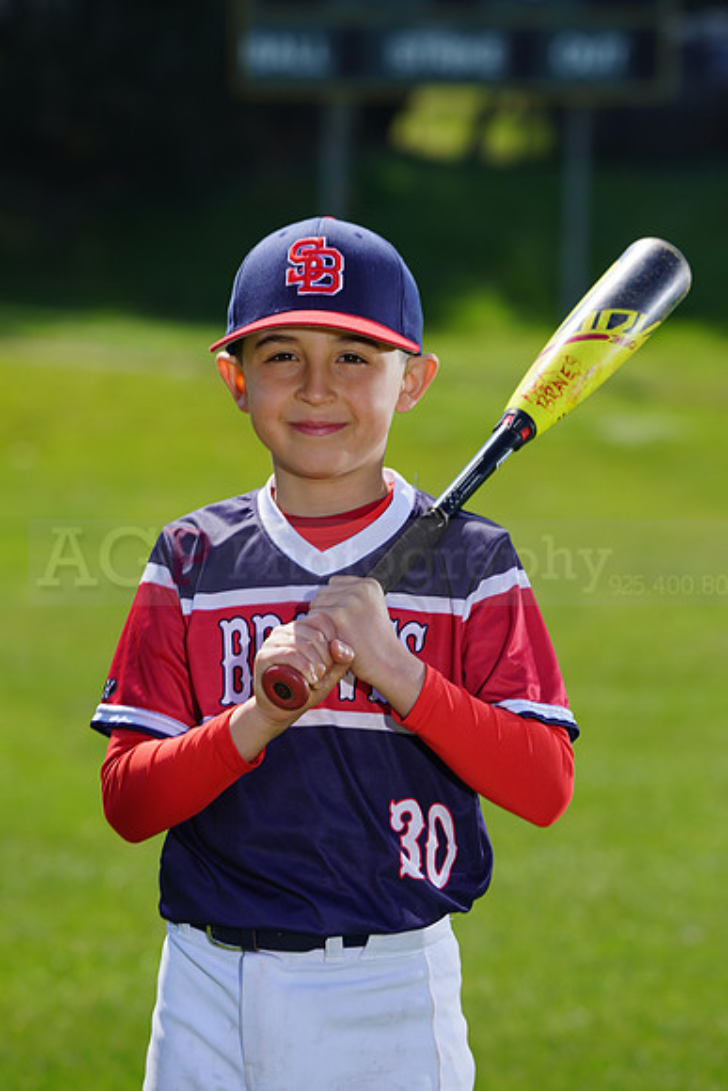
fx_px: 6608
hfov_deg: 6.3
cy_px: 546
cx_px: 364
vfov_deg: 9.4
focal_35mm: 218
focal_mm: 218
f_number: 8
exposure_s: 1/250
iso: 100
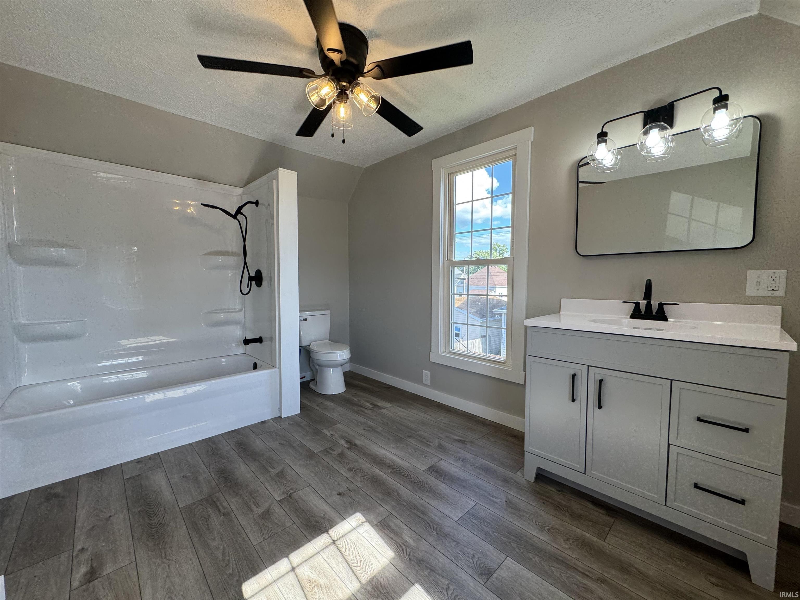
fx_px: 324
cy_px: 300
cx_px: 400
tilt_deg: -4.3
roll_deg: -0.9
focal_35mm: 14
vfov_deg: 85.7
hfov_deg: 102.1
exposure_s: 1/127
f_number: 2.2
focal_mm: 2.22
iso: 40
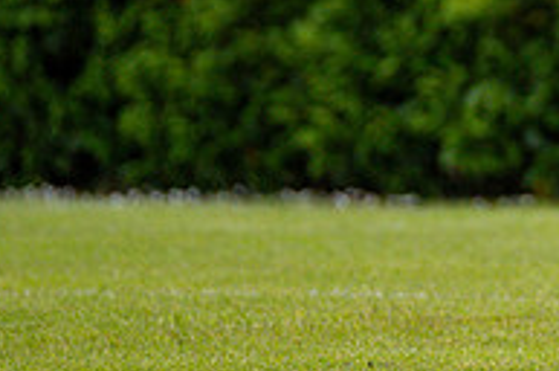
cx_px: 823
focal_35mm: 1353
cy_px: 58
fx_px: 20974
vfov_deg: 1.0
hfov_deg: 1.5
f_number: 2.8
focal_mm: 300
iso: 1000
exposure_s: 1/6400
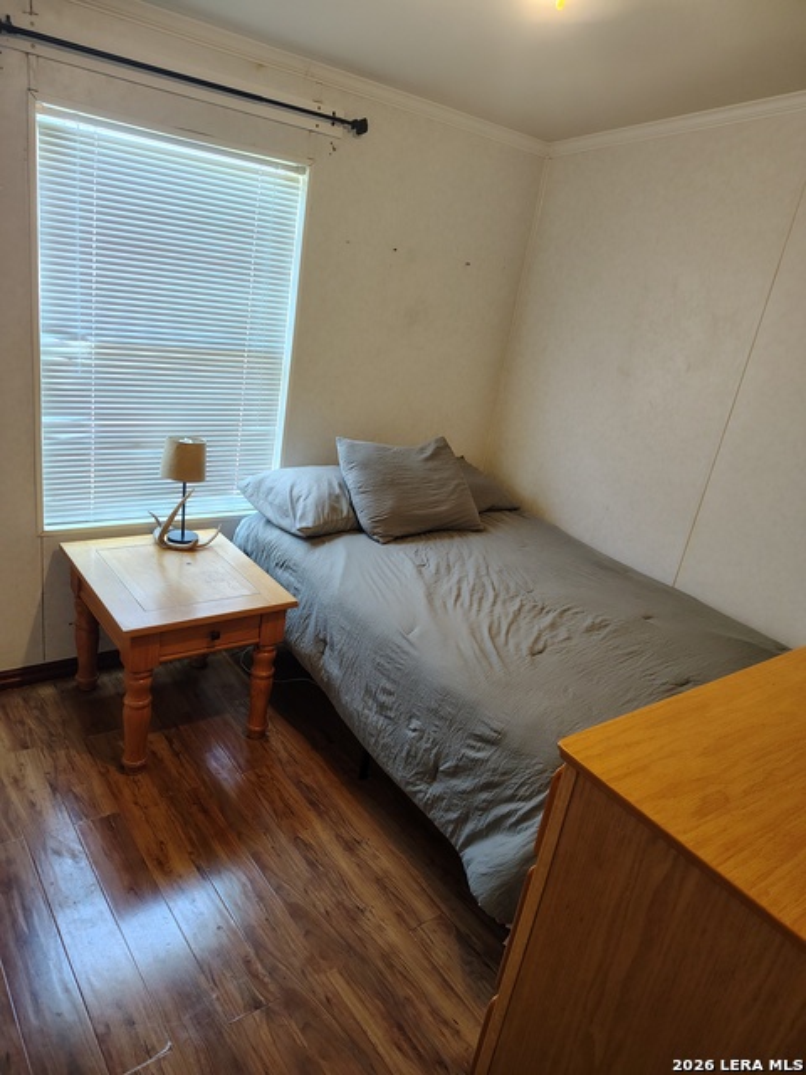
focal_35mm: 24
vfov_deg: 71.6
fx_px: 745
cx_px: 403
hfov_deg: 56.8
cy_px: 538
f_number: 1.8
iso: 789
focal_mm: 5.56
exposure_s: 1/60
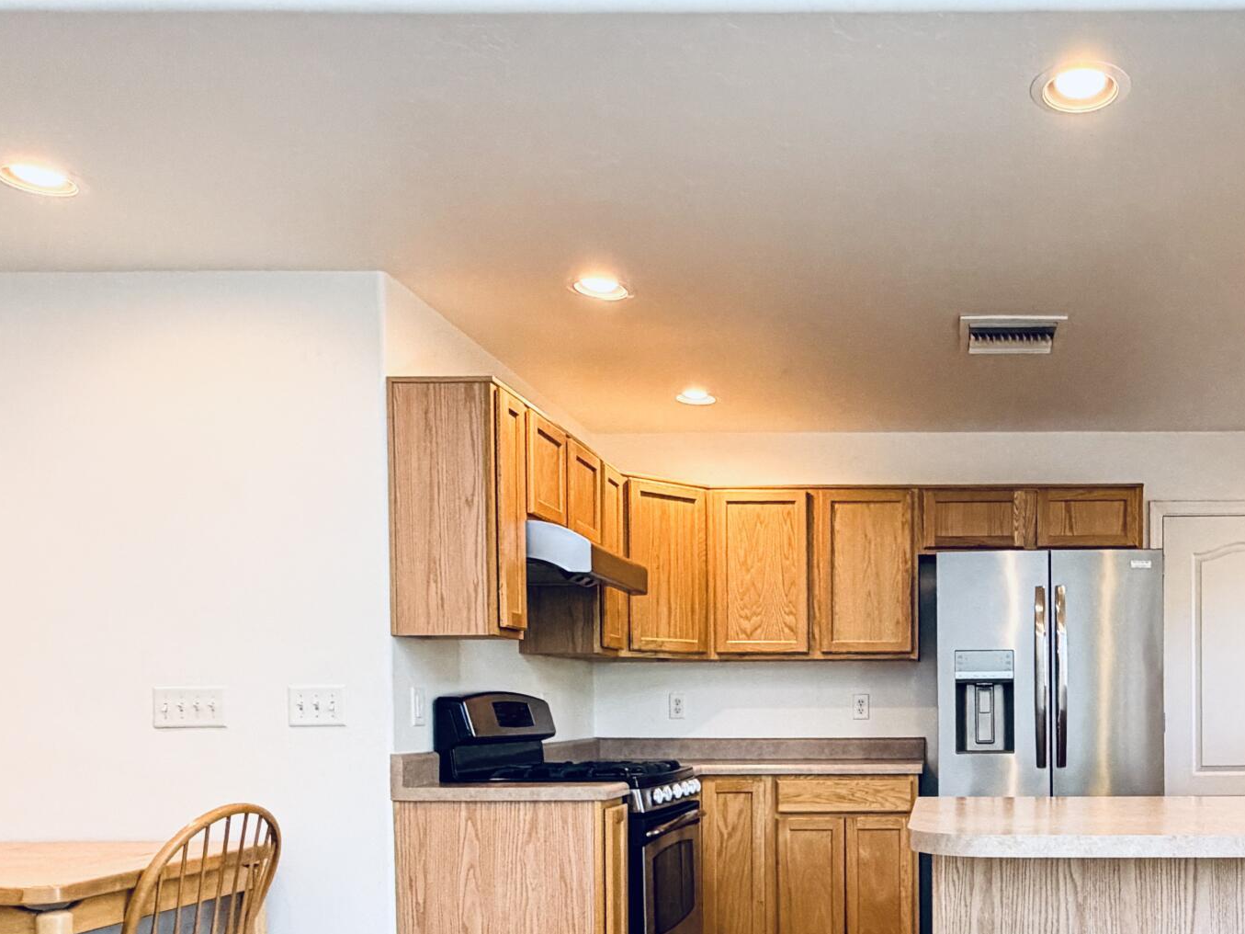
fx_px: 1115
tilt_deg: -1.3
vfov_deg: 43.4
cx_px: 961
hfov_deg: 55.1
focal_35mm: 31
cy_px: 739
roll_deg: -0.4
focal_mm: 2.22
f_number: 2.2
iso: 250
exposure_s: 1/120
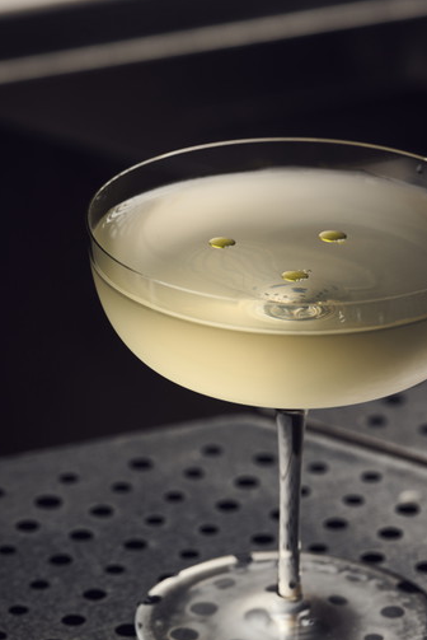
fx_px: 5294
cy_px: 340
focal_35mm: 298
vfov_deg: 6.9
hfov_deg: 4.6
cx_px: 266
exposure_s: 1/200
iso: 100
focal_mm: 200
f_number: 8
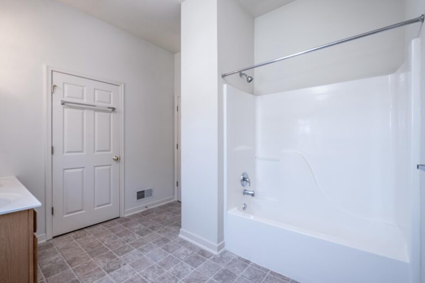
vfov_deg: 77.3
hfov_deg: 100.4
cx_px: 212
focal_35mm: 15
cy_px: 142
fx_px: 177
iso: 400
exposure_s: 1/25
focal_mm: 10
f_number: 7.1
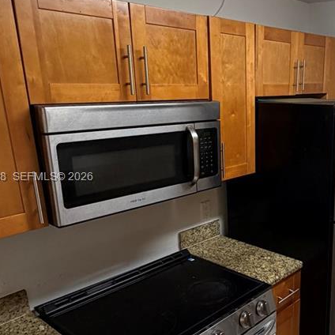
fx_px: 383
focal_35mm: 35
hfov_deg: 43.1
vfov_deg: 47.2
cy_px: 178
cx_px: 303
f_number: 2.2
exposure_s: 1/60
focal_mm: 2.22
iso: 160
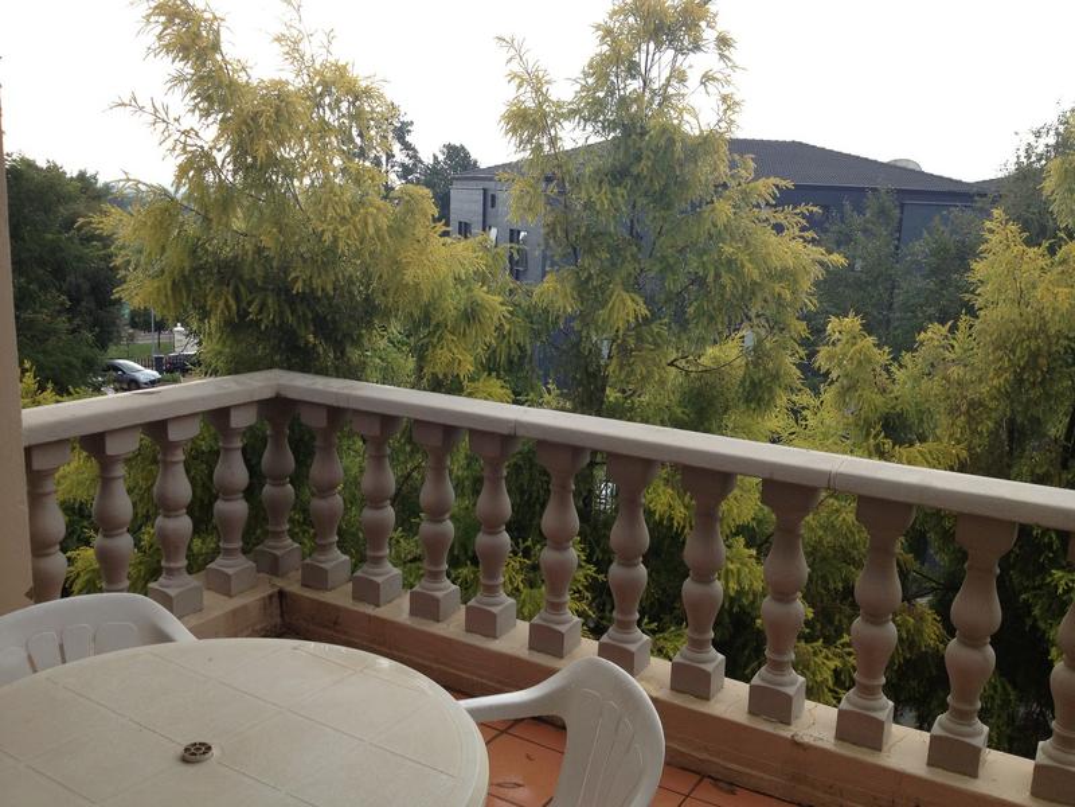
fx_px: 1087
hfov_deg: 52.6
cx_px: 538
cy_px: 404
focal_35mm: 35
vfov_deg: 40.7
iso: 64
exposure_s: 1/516
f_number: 2.4
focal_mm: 4.28
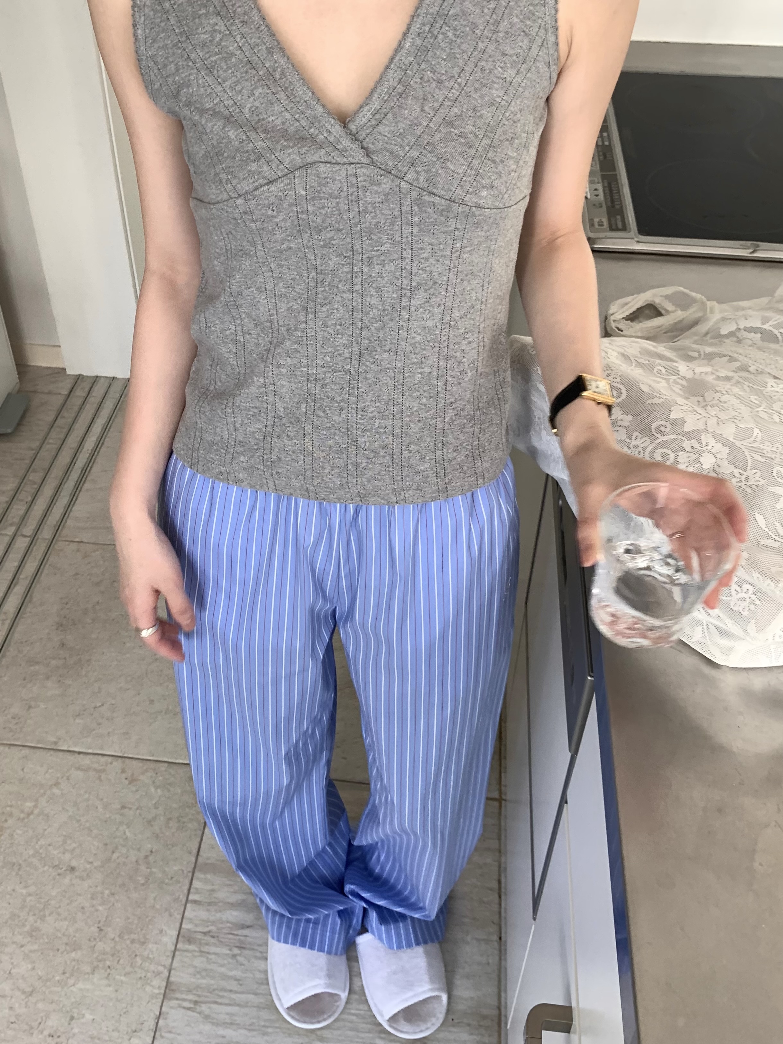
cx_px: 358
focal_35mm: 32
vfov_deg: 56.3
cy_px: 406
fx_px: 965
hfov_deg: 44.1
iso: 100
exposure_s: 1/63
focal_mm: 4.25
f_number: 1.8
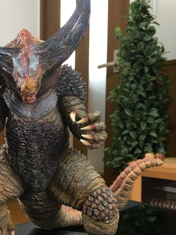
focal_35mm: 43
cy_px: 144
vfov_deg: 43.6
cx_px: 52
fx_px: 291
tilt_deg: -1.5
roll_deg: +0.1
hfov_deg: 33.2
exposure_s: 1/15
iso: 25
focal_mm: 4.15
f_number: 2.2
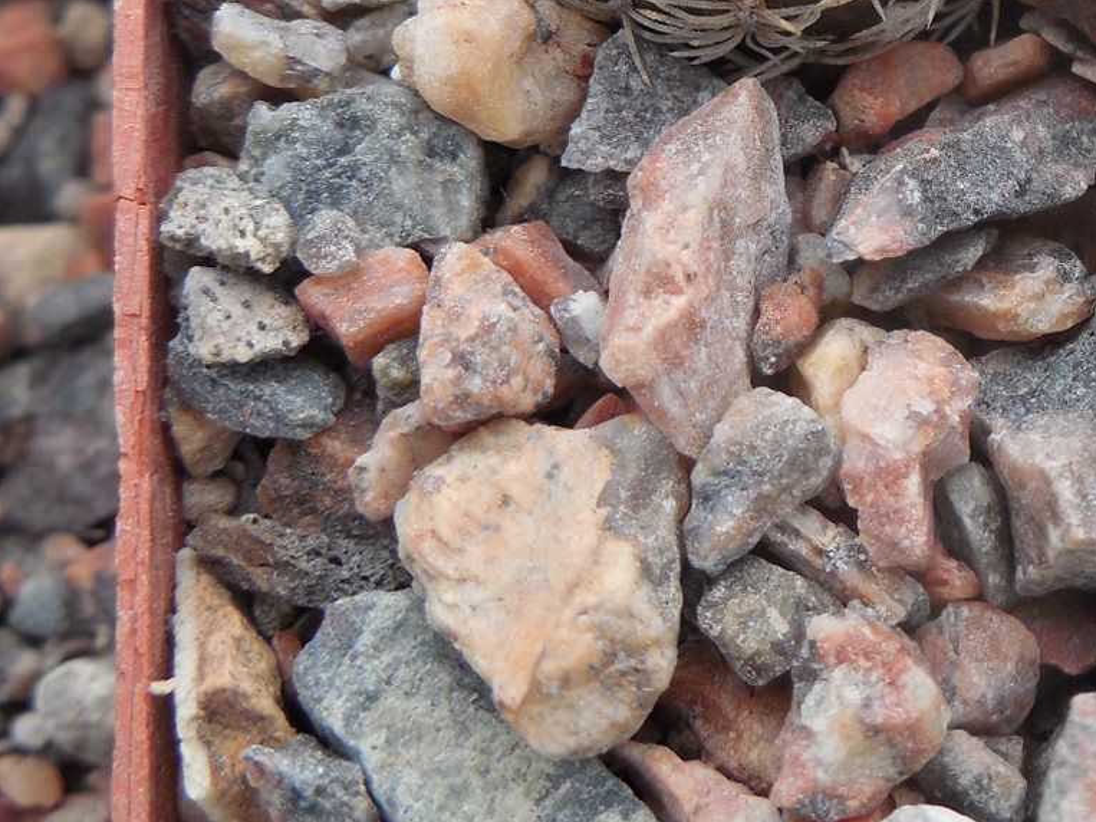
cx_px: 1010
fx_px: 2058
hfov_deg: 28.5
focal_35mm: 65
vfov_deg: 22.0
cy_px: 76
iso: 125
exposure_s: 1/60
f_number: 3.6
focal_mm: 5.6
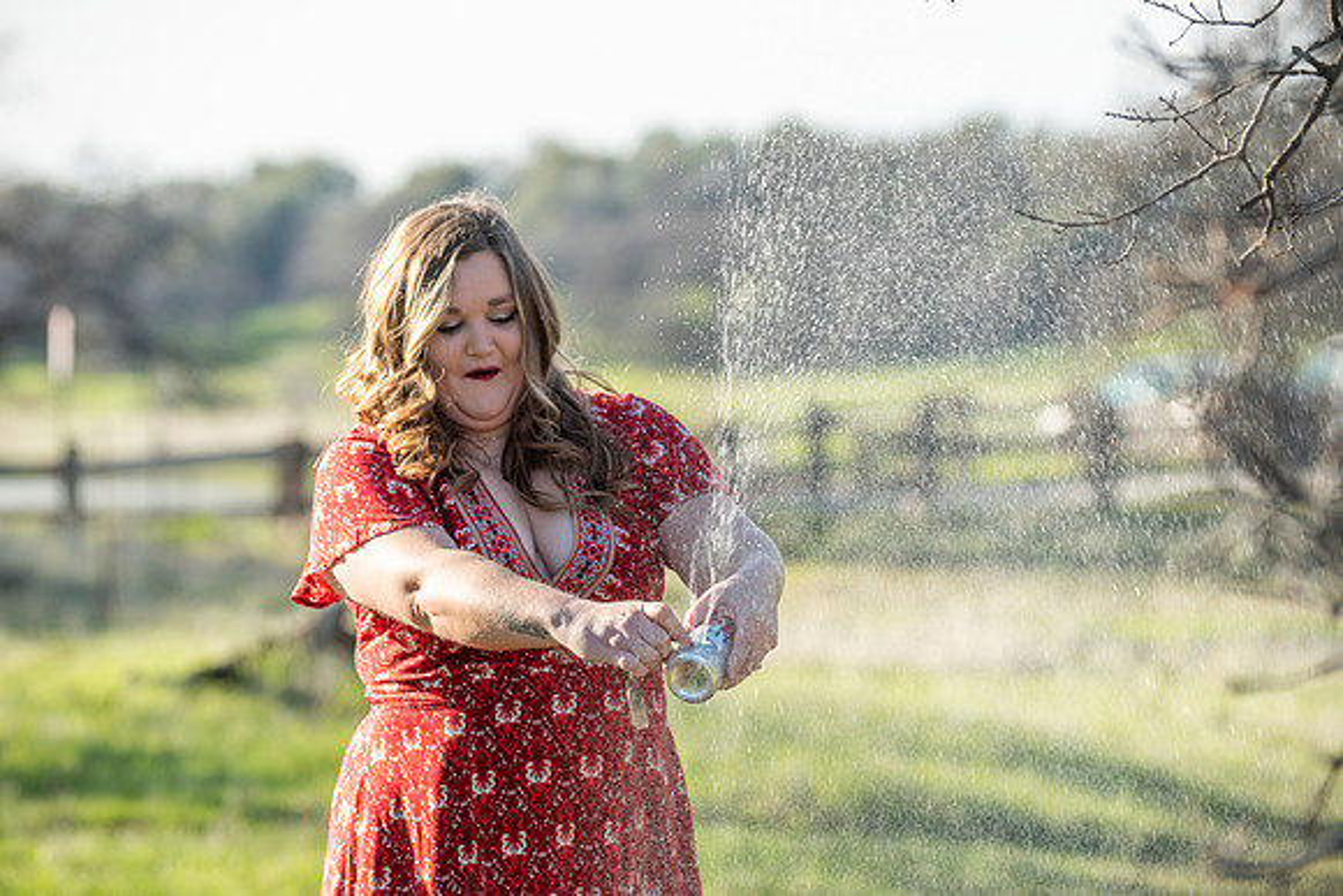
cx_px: 672
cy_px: 448
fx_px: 6530
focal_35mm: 175
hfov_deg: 11.7
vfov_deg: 7.9
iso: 50
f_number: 4.5
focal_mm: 175
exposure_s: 1/250
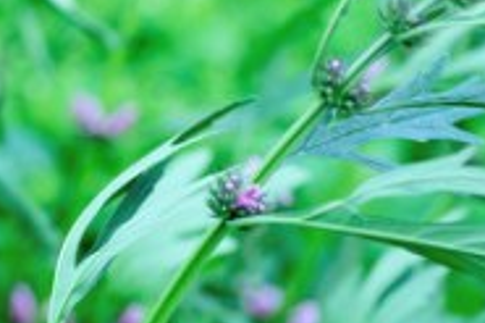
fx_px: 4590
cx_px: 653
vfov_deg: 4.0
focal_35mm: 341
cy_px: 469
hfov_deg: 6.0
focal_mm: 105
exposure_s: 1/100
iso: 200
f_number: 3.5
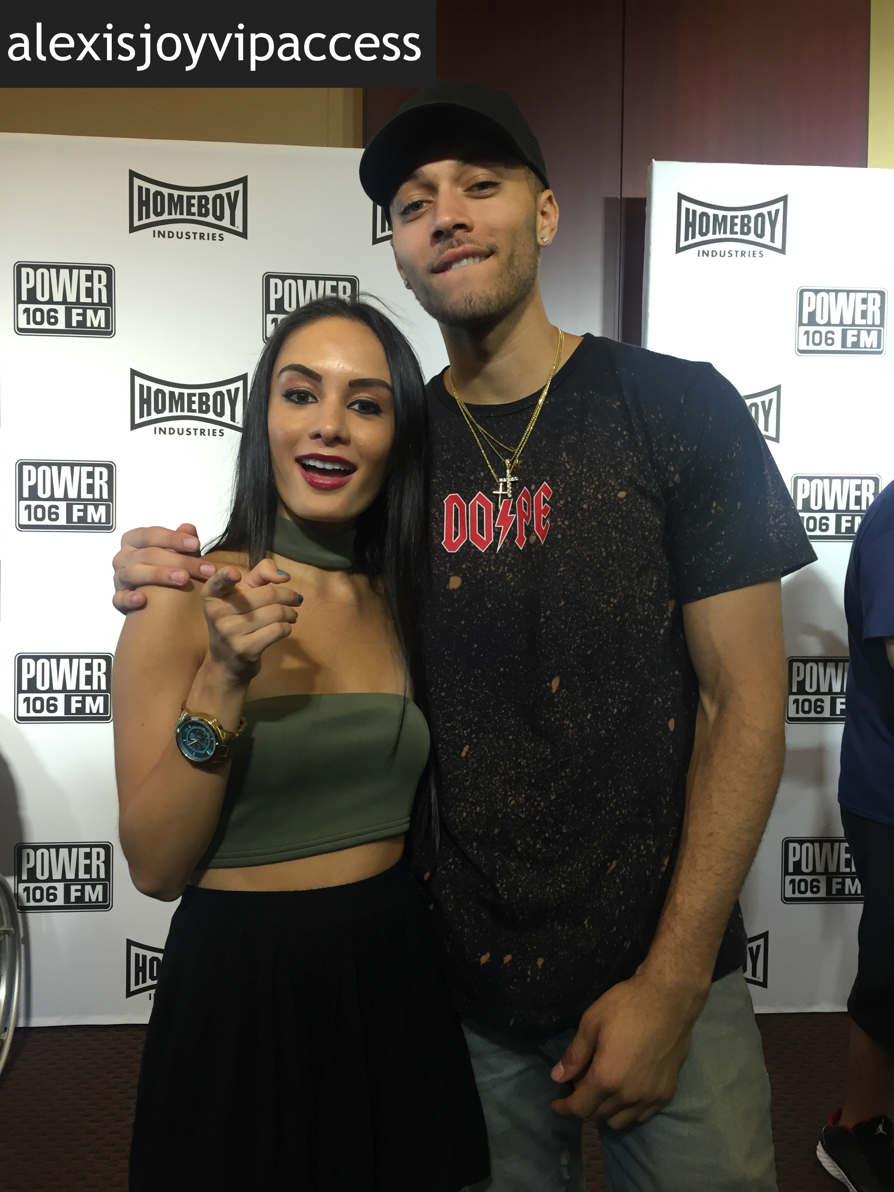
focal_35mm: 29
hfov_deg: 48.2
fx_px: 999
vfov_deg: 61.7
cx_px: 447
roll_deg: -0.9
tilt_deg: -1.4
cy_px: 596
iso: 64
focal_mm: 4.15
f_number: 2.2
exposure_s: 1/30
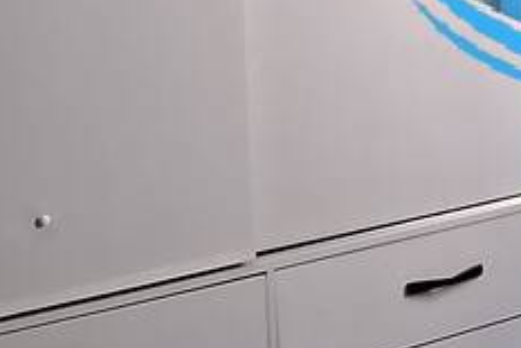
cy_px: -101
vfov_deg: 10.7
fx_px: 1825
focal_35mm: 126
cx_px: 849
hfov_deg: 14.8
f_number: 1.8
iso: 400
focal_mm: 3.98
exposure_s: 1/50
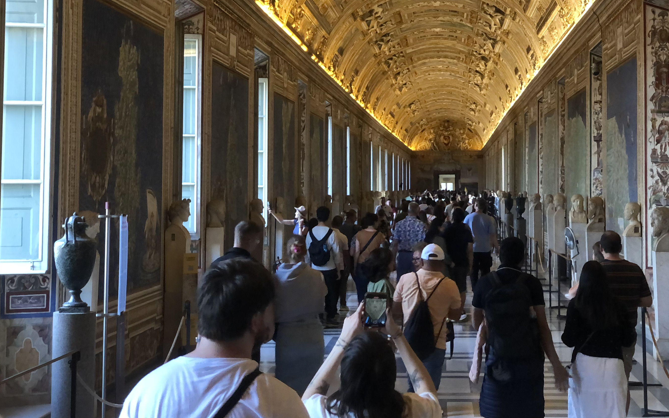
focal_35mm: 82
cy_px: 63
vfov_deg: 15.8
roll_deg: +1.0
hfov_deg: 25.2
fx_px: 1495
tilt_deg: +4.1
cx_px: 400
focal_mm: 6
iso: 125
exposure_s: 1/33
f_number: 2.4
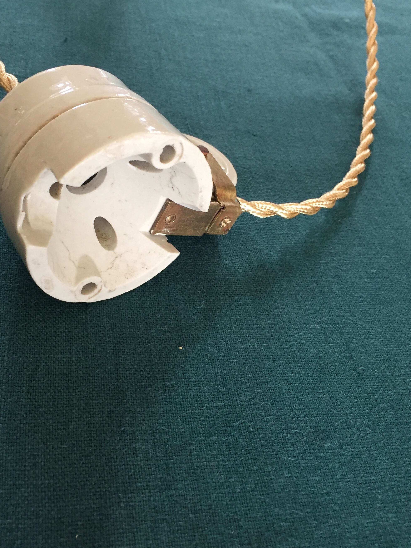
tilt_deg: -44.2
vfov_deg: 51.2
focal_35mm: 36
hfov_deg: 39.5
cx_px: 167
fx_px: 570
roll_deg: -12.8
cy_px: 240
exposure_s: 1/33
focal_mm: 4.15
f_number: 2.2
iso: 125
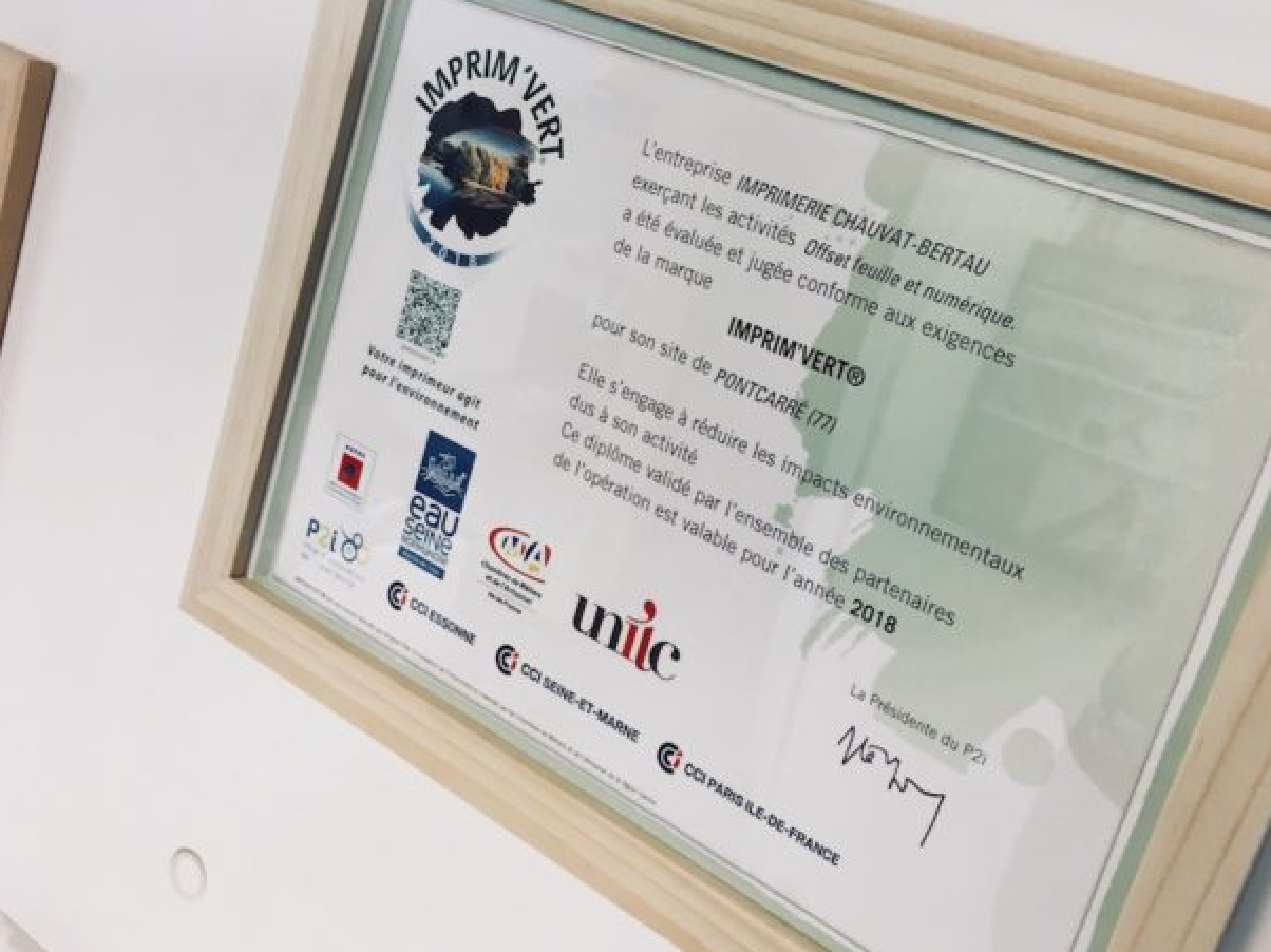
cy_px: 435
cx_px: 781
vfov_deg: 38.6
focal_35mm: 37
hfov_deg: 49.7
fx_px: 1358
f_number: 2.2
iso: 32
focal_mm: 4.15
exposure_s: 1/33
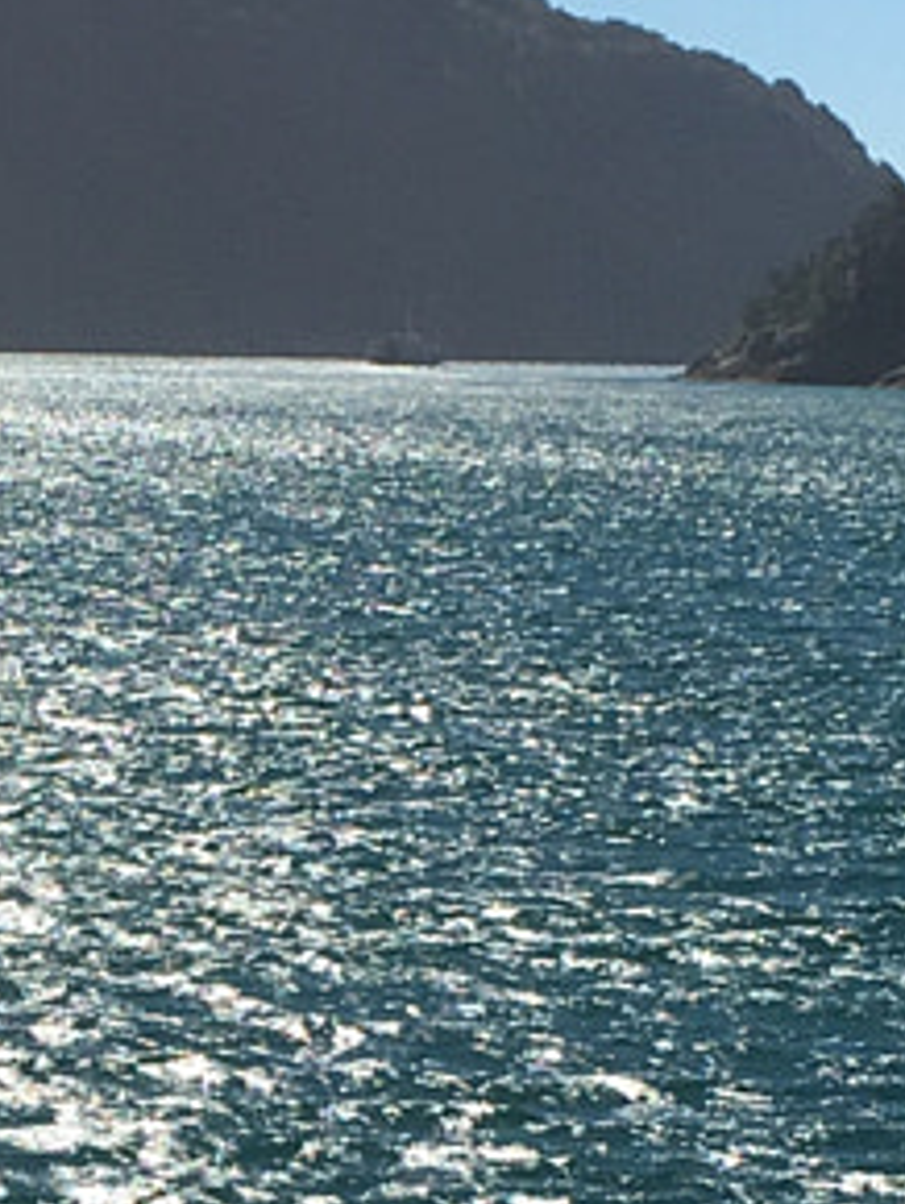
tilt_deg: -9.1
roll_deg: -1.7
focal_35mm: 160
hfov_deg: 9.2
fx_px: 5569
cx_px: -21
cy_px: 1391
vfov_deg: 12.1
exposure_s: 1/3344
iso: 25
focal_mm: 4.15
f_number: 2.2
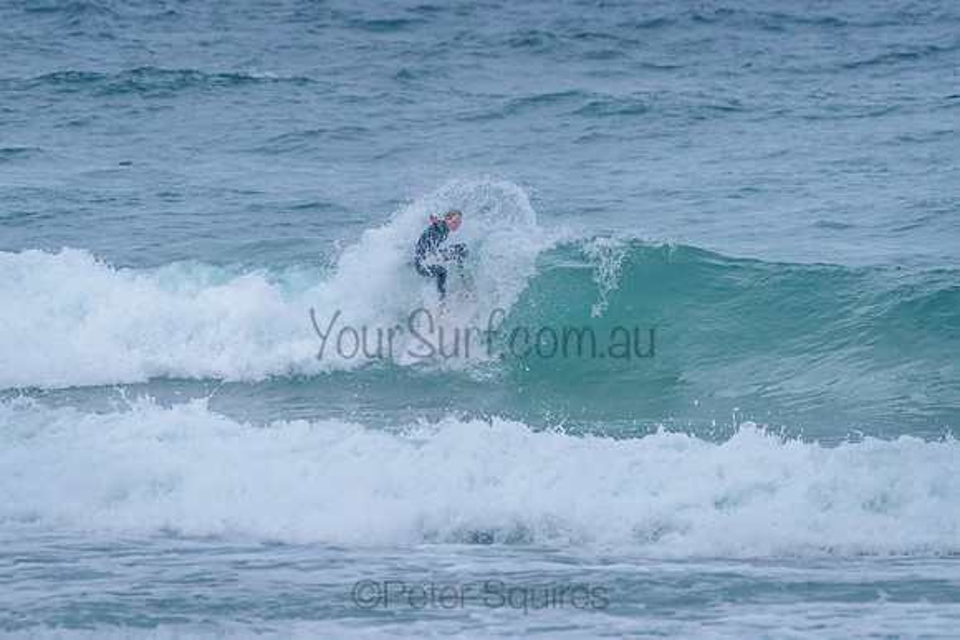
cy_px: 249
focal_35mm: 613
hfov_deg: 3.4
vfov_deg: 2.2
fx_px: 16344
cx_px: 481
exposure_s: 1/2000
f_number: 5.6
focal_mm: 500
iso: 2200
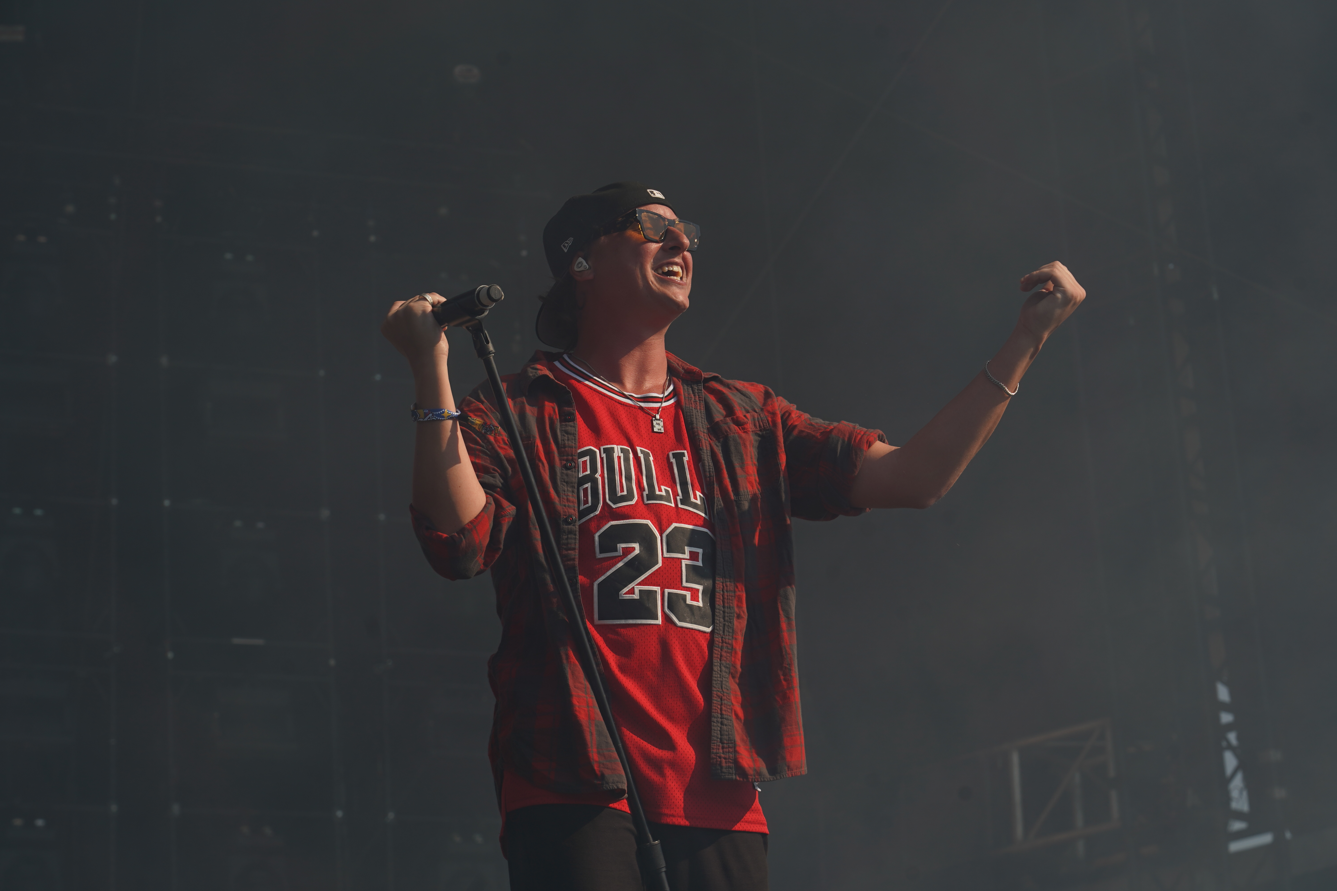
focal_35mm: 105
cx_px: 668
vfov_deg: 13.0
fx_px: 3899
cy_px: 446
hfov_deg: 19.5
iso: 100
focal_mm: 105
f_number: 8
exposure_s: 1/500
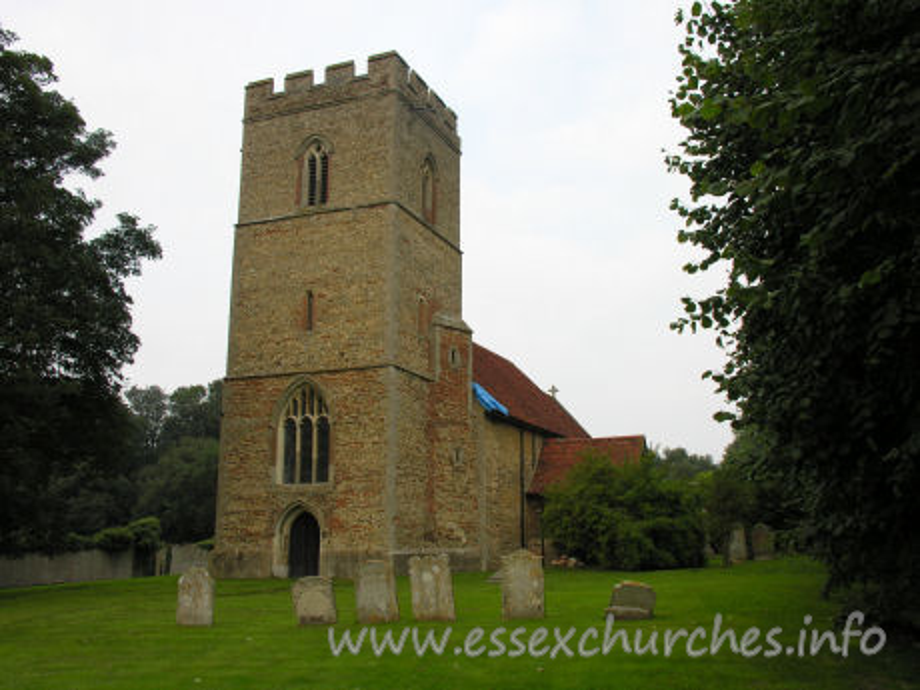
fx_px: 930
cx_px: 460
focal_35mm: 35
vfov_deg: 40.7
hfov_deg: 52.6
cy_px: 345
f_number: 4.5
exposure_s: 1/109
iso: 50
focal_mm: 8.9
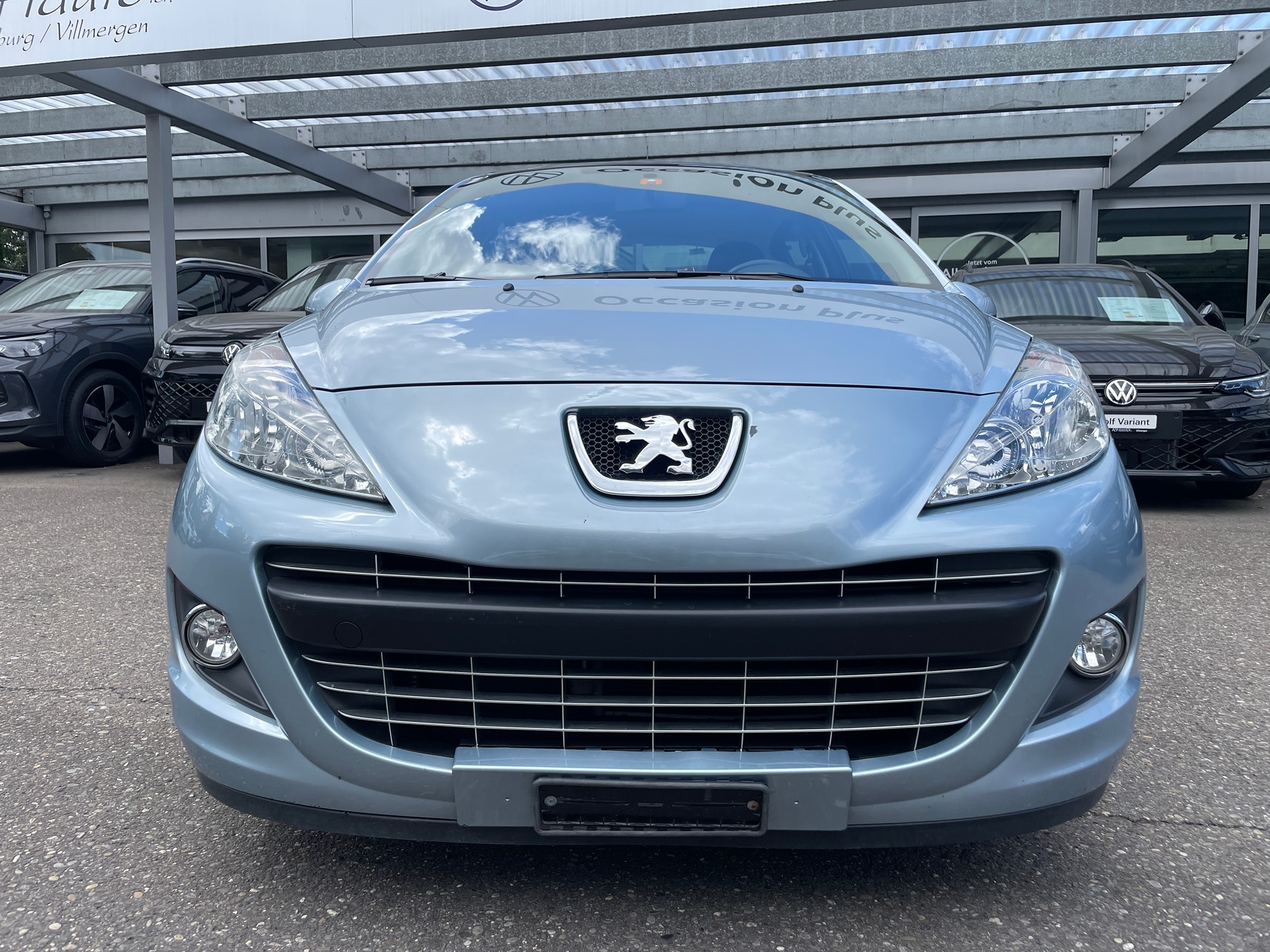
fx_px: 954
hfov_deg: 67.3
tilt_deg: -1.6
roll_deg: +0.6
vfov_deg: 53.1
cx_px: 635
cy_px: 476
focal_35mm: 26
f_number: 1.6
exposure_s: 1/1795
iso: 32
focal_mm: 4.2
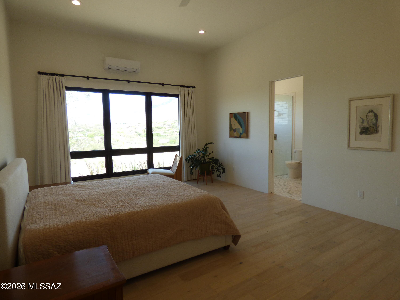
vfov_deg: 66.0
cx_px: 200
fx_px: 231
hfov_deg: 81.7
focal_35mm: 20
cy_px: 150
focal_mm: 3.58
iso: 100
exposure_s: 1/100
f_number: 2.8
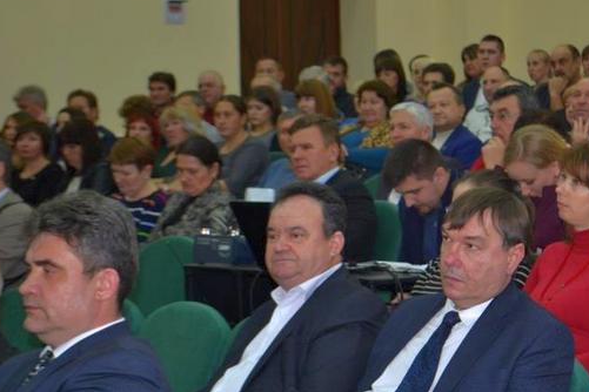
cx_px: 451
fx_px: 2156
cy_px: 295
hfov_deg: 15.5
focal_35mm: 132
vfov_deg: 10.4
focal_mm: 55
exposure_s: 1/60
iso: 400
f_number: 5.6
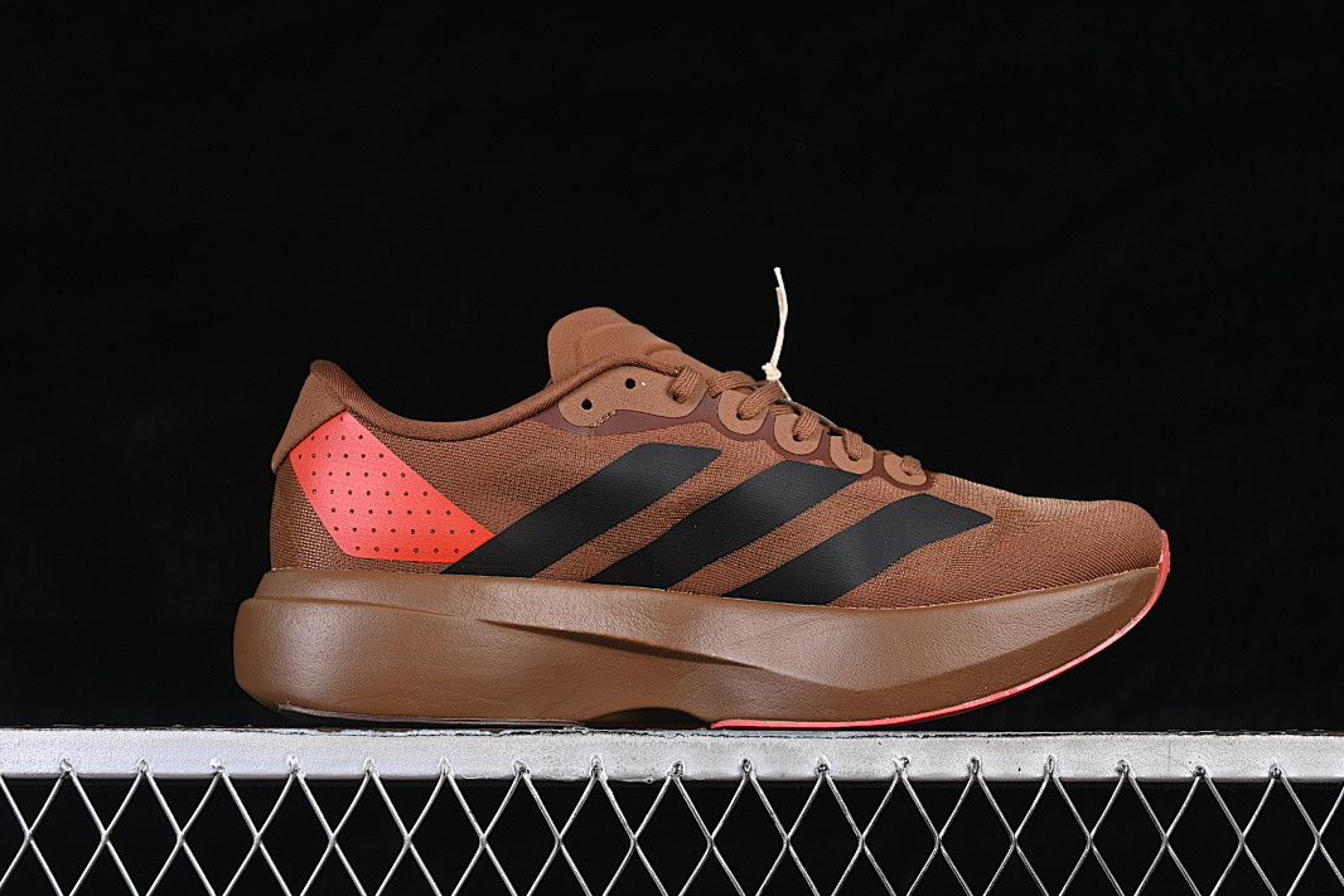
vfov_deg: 18.0
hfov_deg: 26.6
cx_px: 677
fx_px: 2838
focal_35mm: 76
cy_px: 445
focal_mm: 50
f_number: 6.3
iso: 160
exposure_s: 1/60
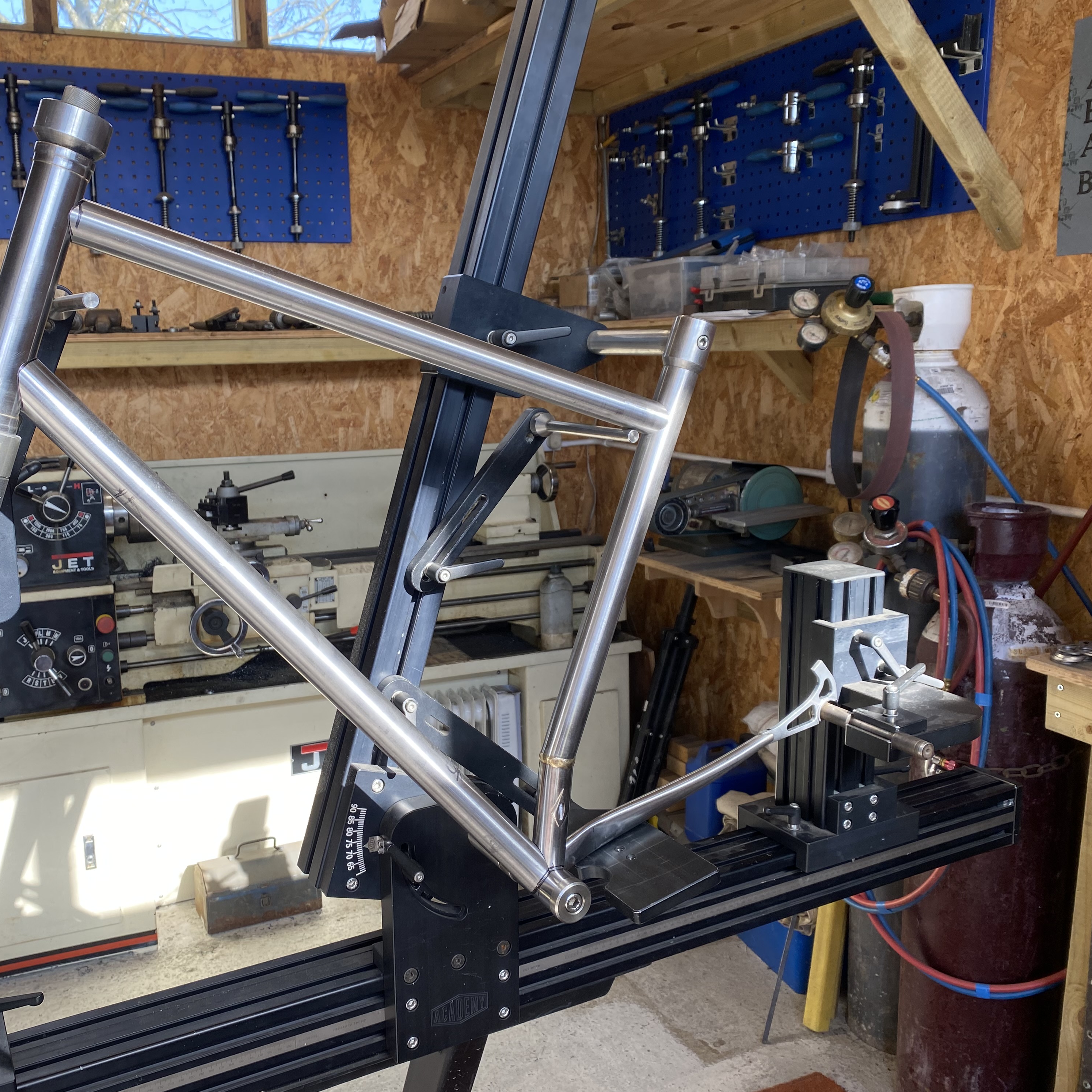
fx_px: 1106
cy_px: 541
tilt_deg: -9.9
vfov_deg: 52.5
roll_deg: +0.7
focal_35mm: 31
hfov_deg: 52.2
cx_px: 448
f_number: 1.8
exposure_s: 1/176
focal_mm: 4.25
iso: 32
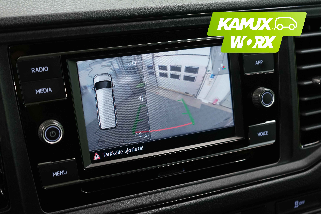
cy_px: 107
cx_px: 160
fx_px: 419
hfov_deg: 41.9
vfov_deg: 28.6
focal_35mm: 47
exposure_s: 1/40
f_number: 4.5
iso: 1250
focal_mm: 47
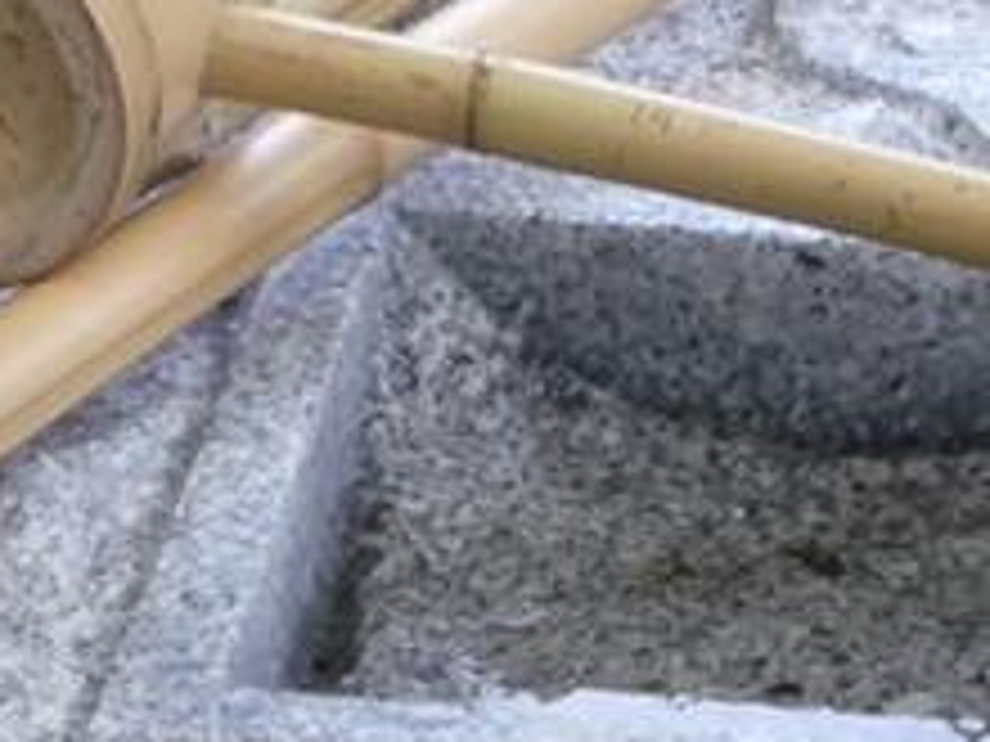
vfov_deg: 5.2
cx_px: 576
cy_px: 1003
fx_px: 8065
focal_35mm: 282
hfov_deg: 7.0
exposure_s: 1/40
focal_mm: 10.5
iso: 200
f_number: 4.5
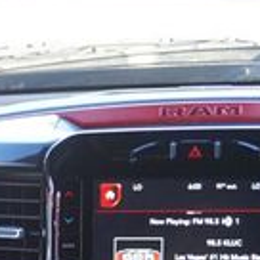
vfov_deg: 10.9
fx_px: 1326
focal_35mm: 156
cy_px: 354
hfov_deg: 10.8
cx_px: -117
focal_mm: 26
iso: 500
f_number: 4.5
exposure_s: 1/60
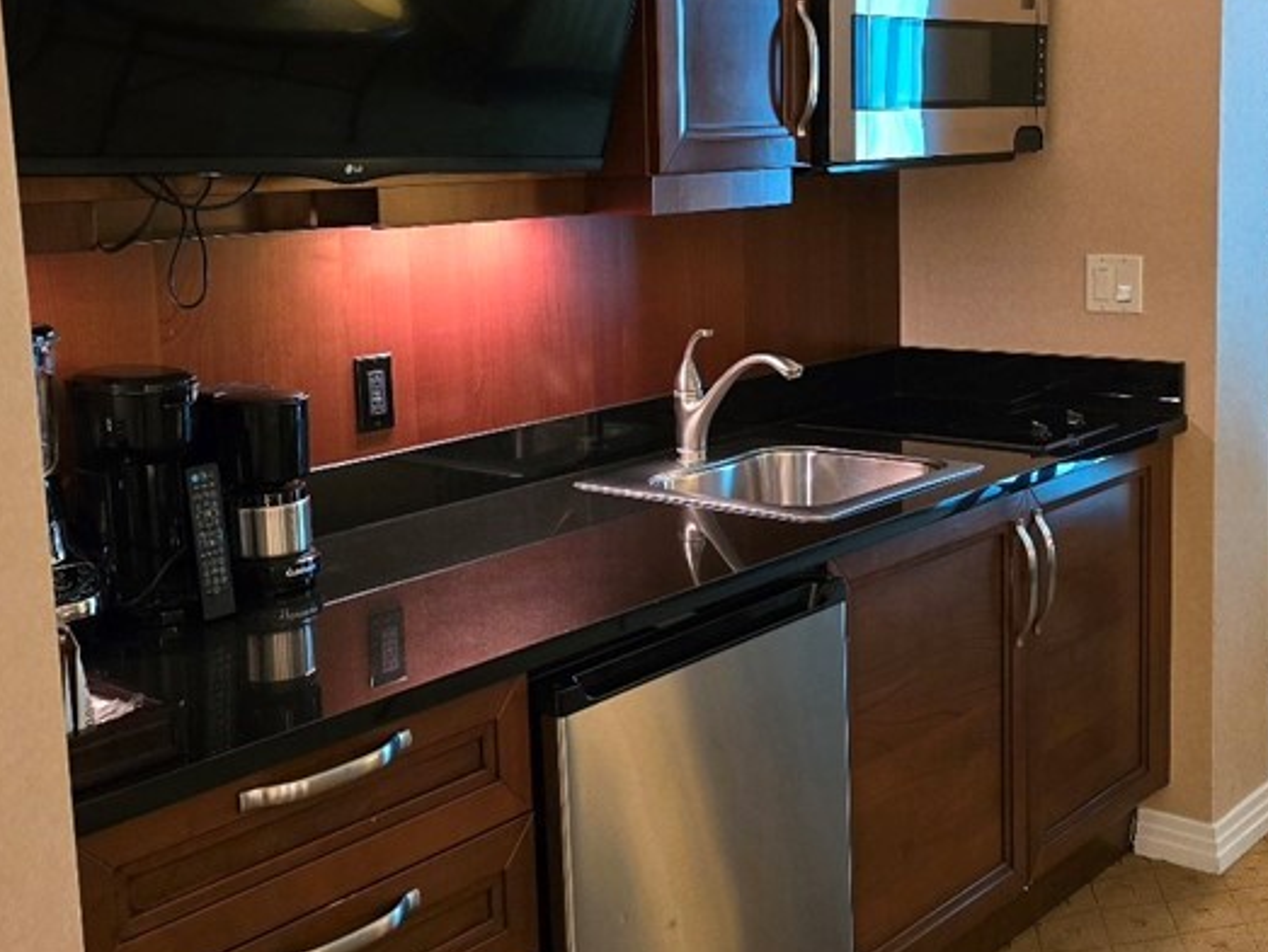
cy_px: 361
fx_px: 1650
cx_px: 604
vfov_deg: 32.1
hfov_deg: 42.0
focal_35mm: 45
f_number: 1.7
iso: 1000
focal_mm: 6.3
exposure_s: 1/60.2
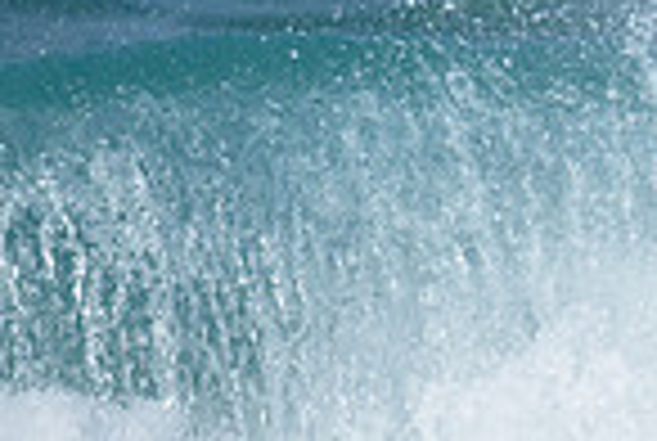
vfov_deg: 0.4
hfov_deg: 0.6
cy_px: 92
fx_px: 58007
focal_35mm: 3172
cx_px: 1080
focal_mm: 800
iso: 320
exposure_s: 1/2500
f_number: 6.3
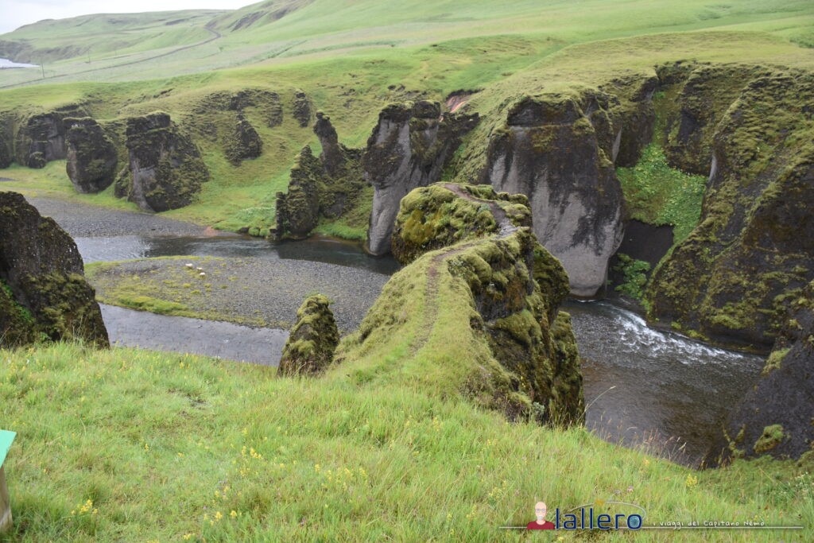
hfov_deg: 67.4
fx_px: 611
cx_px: 407
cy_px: 272
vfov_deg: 47.9
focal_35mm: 27
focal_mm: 18
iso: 400
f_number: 5
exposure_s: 1/100
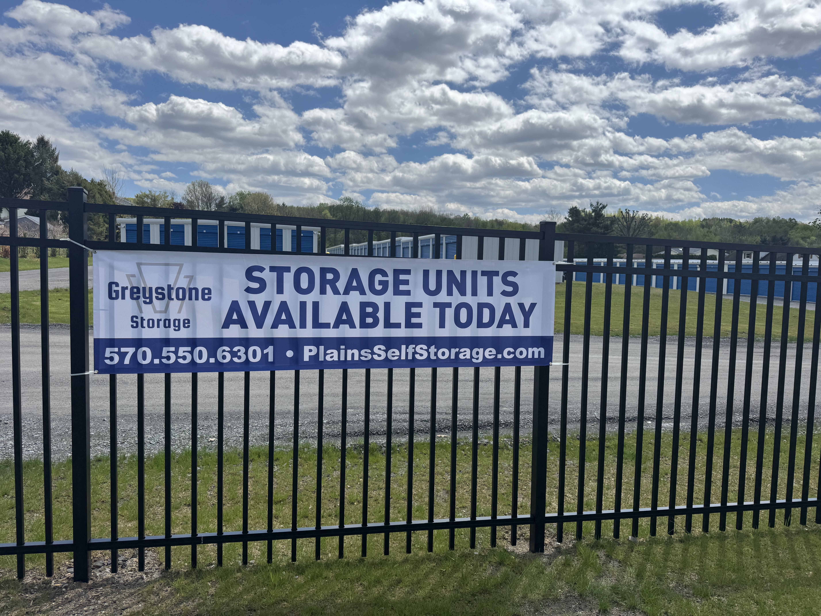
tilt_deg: -3.8
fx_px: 569
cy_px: 308
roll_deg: -1.2
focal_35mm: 24
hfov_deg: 71.6
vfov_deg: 56.8
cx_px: 410
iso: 80
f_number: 1.78
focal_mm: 6.76
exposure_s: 1/7937
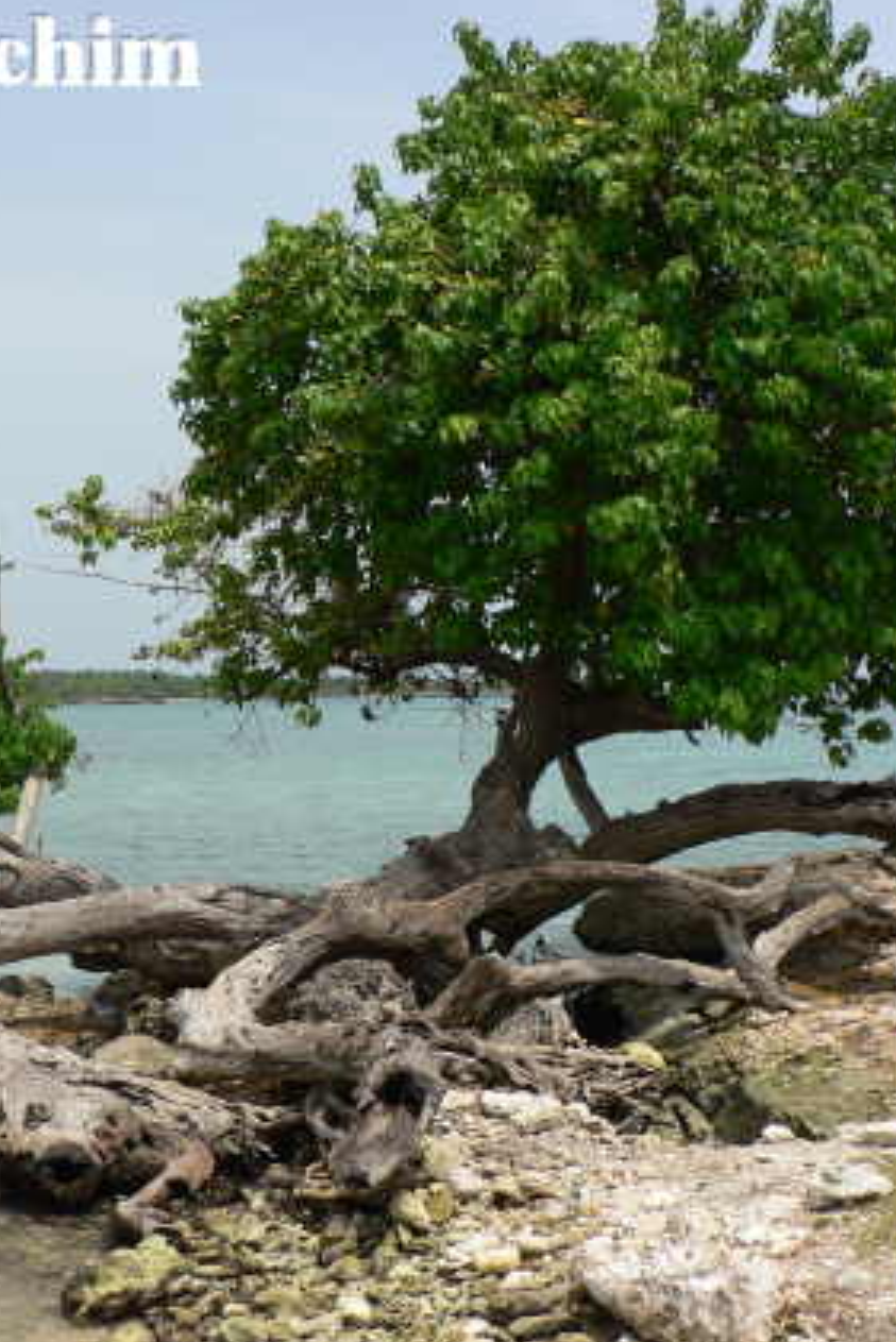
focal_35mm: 49
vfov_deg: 40.3
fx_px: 1828
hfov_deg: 27.4
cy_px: 668
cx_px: 317
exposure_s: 1/400
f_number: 5
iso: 64
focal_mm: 6
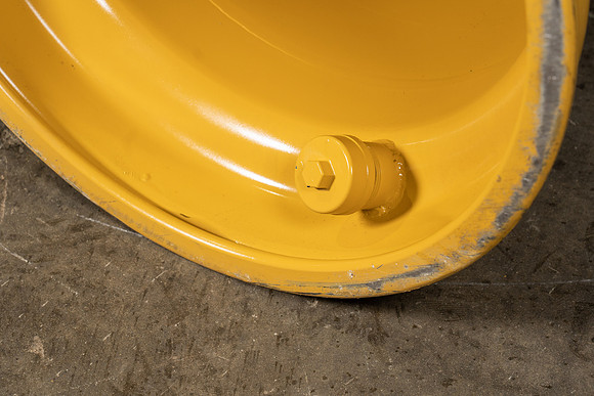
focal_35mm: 104
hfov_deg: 19.6
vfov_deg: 13.2
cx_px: 297
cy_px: 198
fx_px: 1716
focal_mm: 104
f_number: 5.6
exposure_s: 1/125
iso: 800
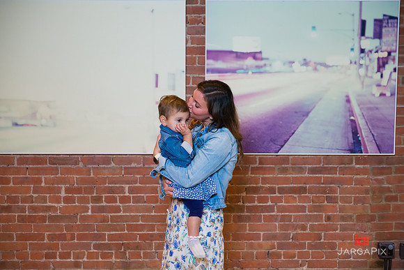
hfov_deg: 35.6
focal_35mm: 56
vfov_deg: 24.2
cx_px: 202
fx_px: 629
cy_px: 135
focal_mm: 56
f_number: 3.2
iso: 1250
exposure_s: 1/200
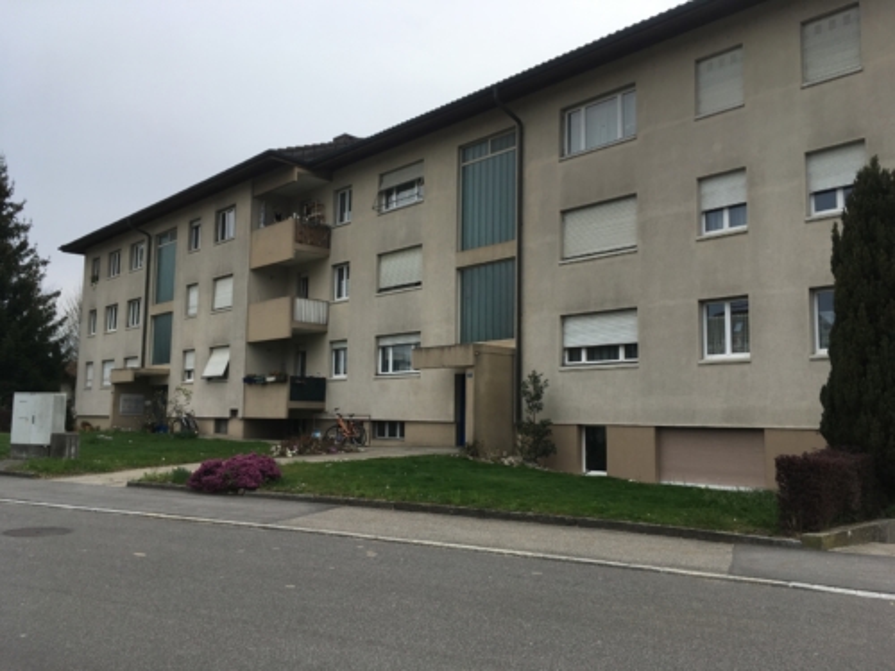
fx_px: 750
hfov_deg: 61.7
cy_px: 336
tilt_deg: +6.1
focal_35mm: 29
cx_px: 448
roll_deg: -0.6
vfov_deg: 48.2
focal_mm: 4.15
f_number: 2.2
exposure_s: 1/916
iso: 25
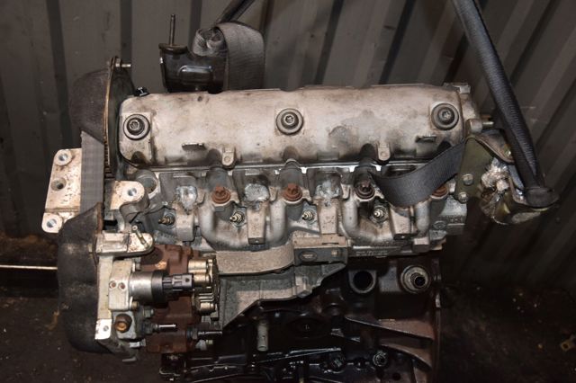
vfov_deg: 34.2
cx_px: 288
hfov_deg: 49.6
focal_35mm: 39
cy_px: 192
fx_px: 624
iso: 800
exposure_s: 1/60
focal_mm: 26
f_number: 5
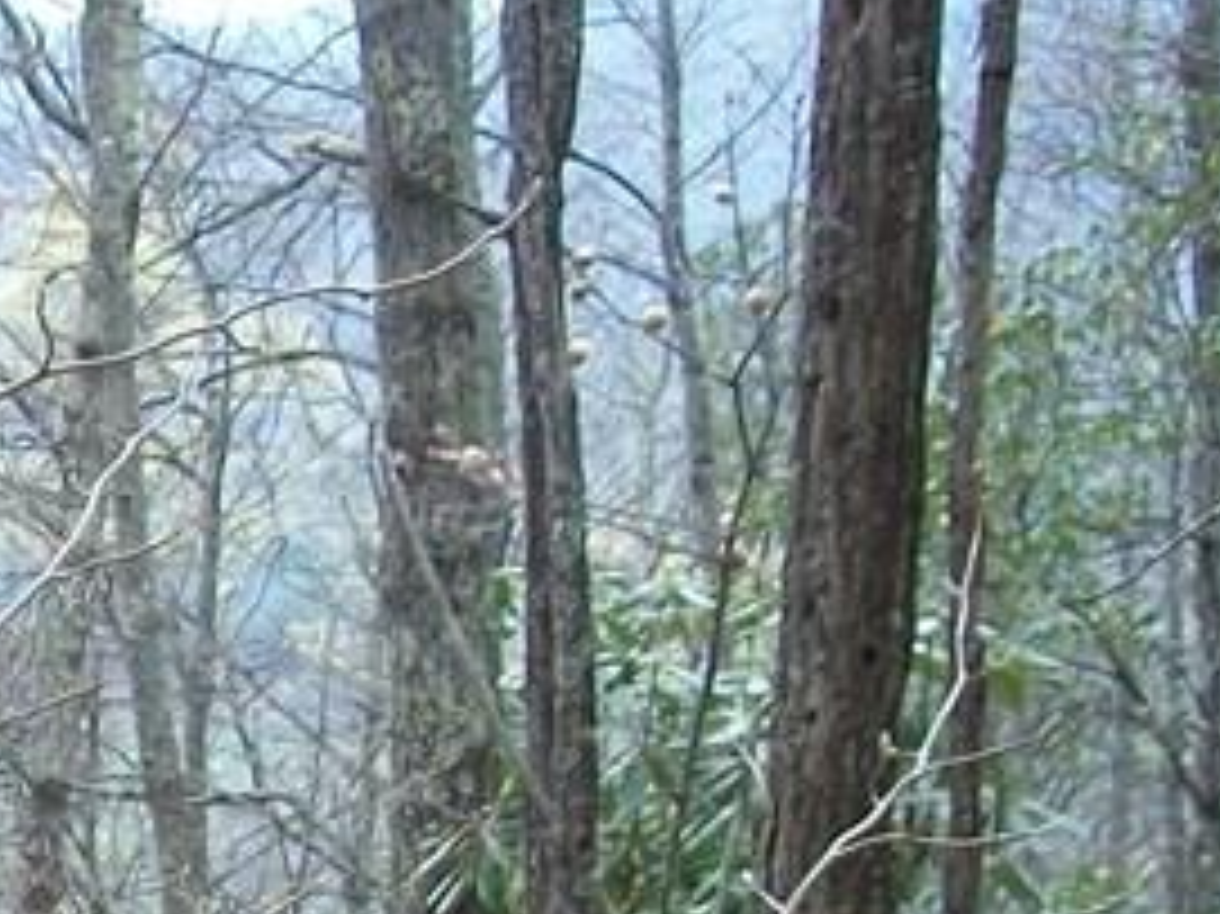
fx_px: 4263
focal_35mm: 121
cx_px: -797
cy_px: 1252
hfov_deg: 14.7
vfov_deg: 11.8
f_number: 2.9
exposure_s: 1/160
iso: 80
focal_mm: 5.7
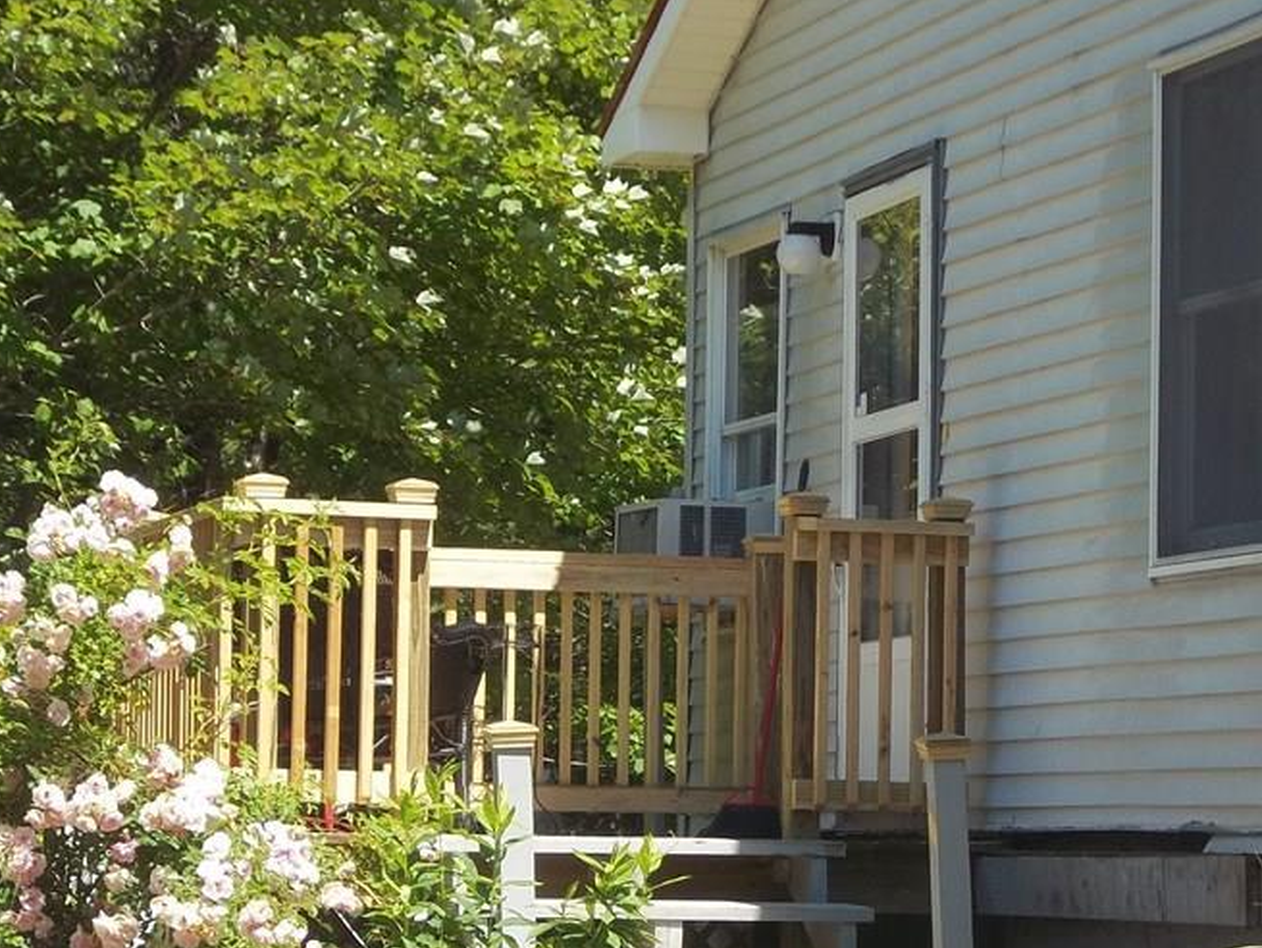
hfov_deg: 13.1
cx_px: 771
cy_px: 505
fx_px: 5472
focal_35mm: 150
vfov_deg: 9.9
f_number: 5.2
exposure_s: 1/250
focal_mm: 17.1
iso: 80
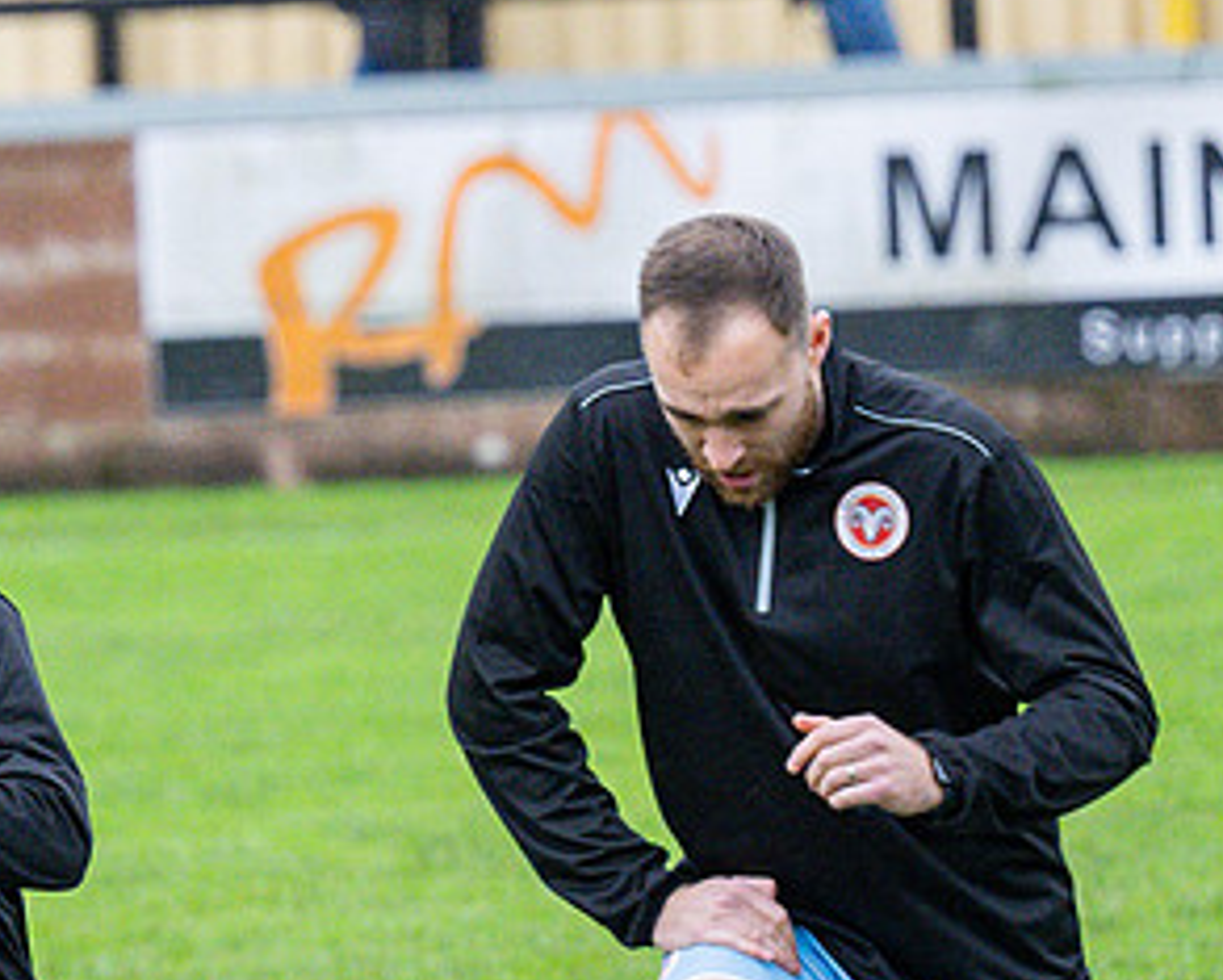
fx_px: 25354
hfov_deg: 2.8
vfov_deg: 2.2
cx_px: -112
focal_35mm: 700
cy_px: 866
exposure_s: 1/1000
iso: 800
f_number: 2.8
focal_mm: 145
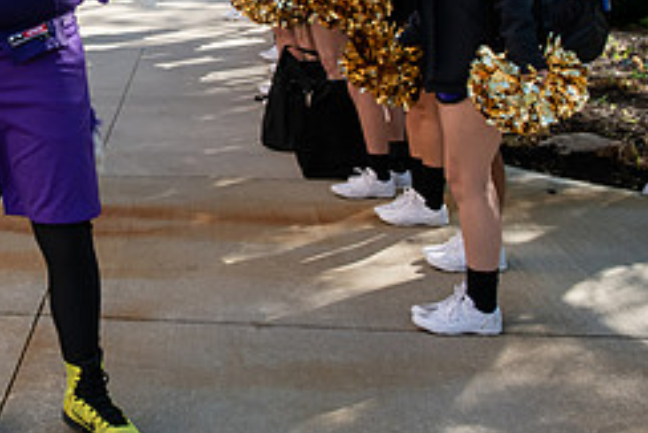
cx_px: -24
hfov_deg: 27.3
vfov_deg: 19.0
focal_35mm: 69
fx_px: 1243
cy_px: -31
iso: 400
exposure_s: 1/640
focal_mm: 29
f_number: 5.6
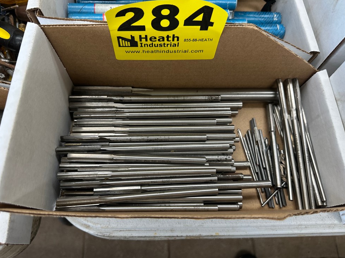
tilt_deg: -66.8
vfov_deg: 54.9
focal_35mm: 25
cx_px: 170
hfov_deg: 69.4
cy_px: 133
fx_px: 249
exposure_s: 1/106
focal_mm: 6.86
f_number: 1.78
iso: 125
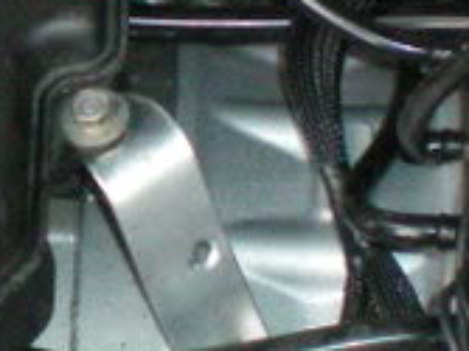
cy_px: 84
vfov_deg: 8.1
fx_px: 2464
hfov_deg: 10.8
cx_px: -17
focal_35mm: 182
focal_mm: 6.3
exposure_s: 1/60
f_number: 3.1
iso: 400
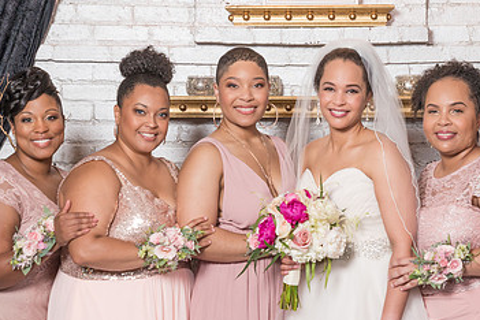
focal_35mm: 116
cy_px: 188
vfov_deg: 11.8
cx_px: 313
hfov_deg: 17.6
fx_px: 1547
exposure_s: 1/200
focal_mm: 70
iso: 1250
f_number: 5.6
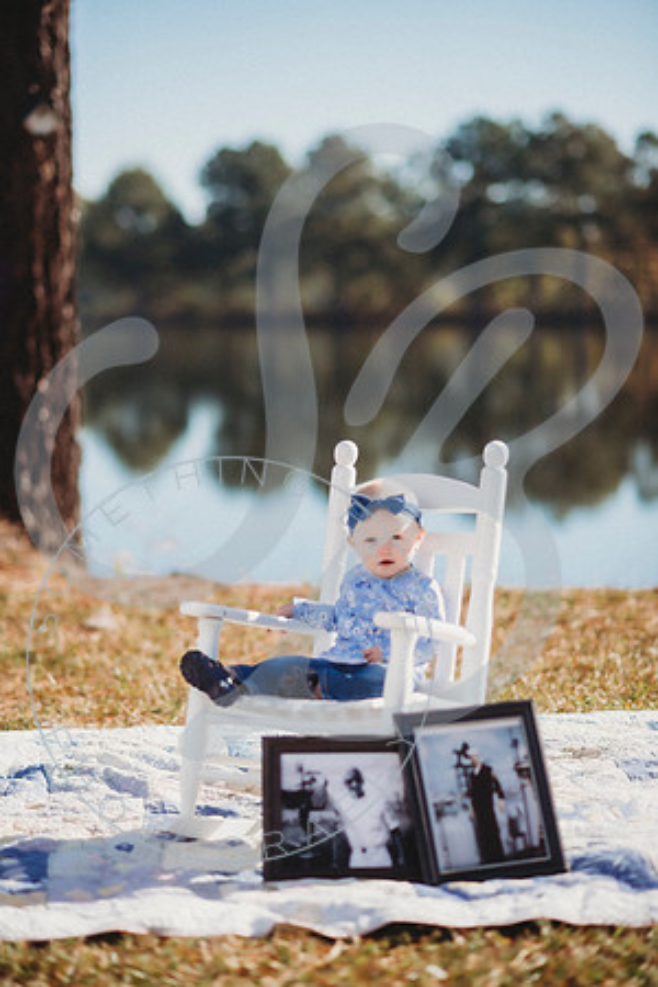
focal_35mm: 85
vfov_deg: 23.9
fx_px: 2330
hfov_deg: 16.1
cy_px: 494
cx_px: 329
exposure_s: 1/2000
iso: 100
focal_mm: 85
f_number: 2.8
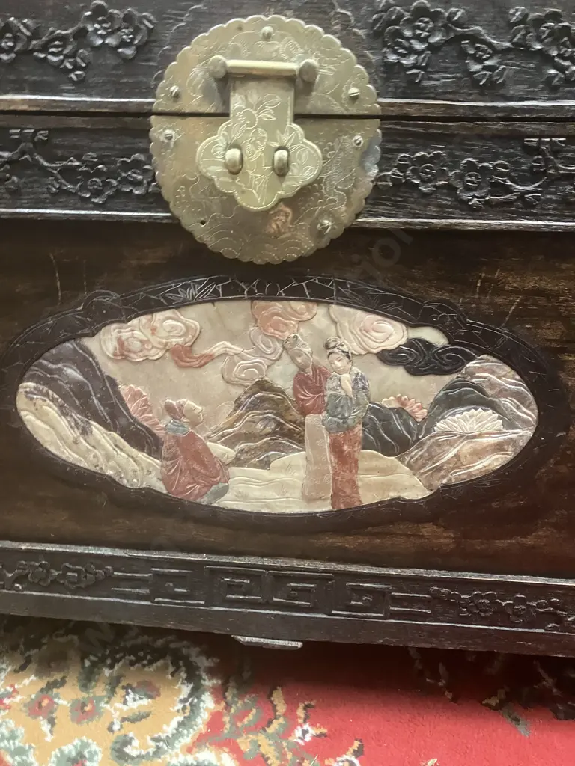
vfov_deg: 63.4
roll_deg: +0.4
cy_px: 383
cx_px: 288
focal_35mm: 28
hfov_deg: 49.7
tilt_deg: -18.0
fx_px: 620
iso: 640
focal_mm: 3.99
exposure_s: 1/30
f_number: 1.8
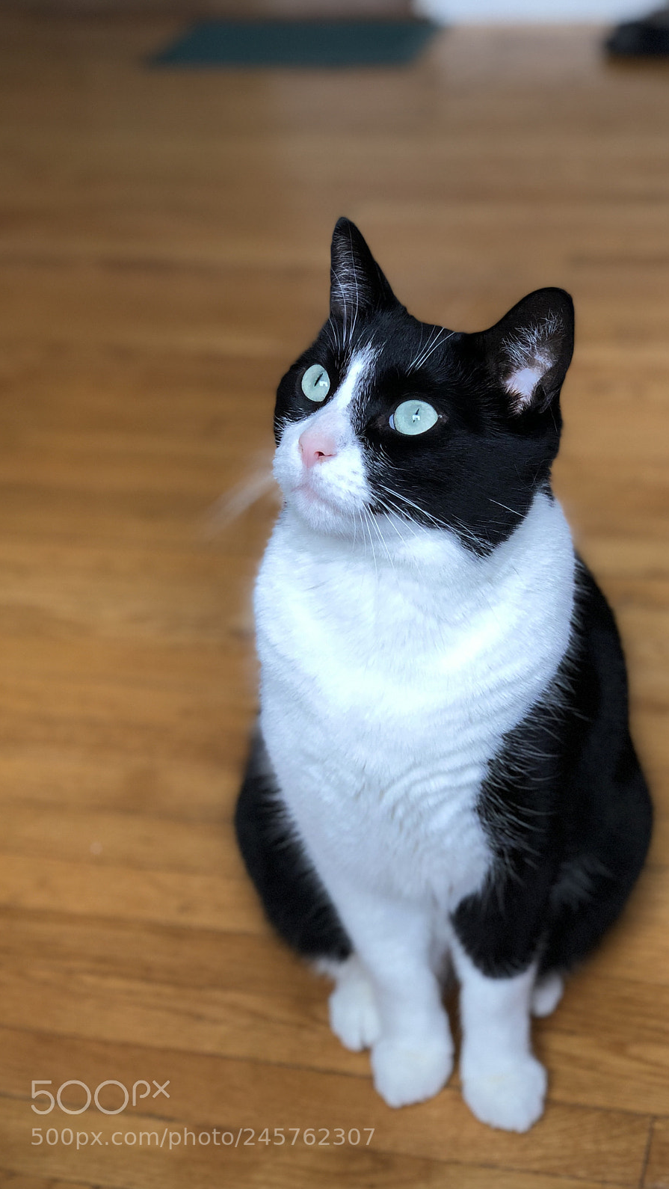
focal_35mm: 57
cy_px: 597
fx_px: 1797
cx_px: 433
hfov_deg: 21.0
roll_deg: +3.7
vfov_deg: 36.6
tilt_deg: -31.5
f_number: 2.4
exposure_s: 1/40
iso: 100
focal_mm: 6
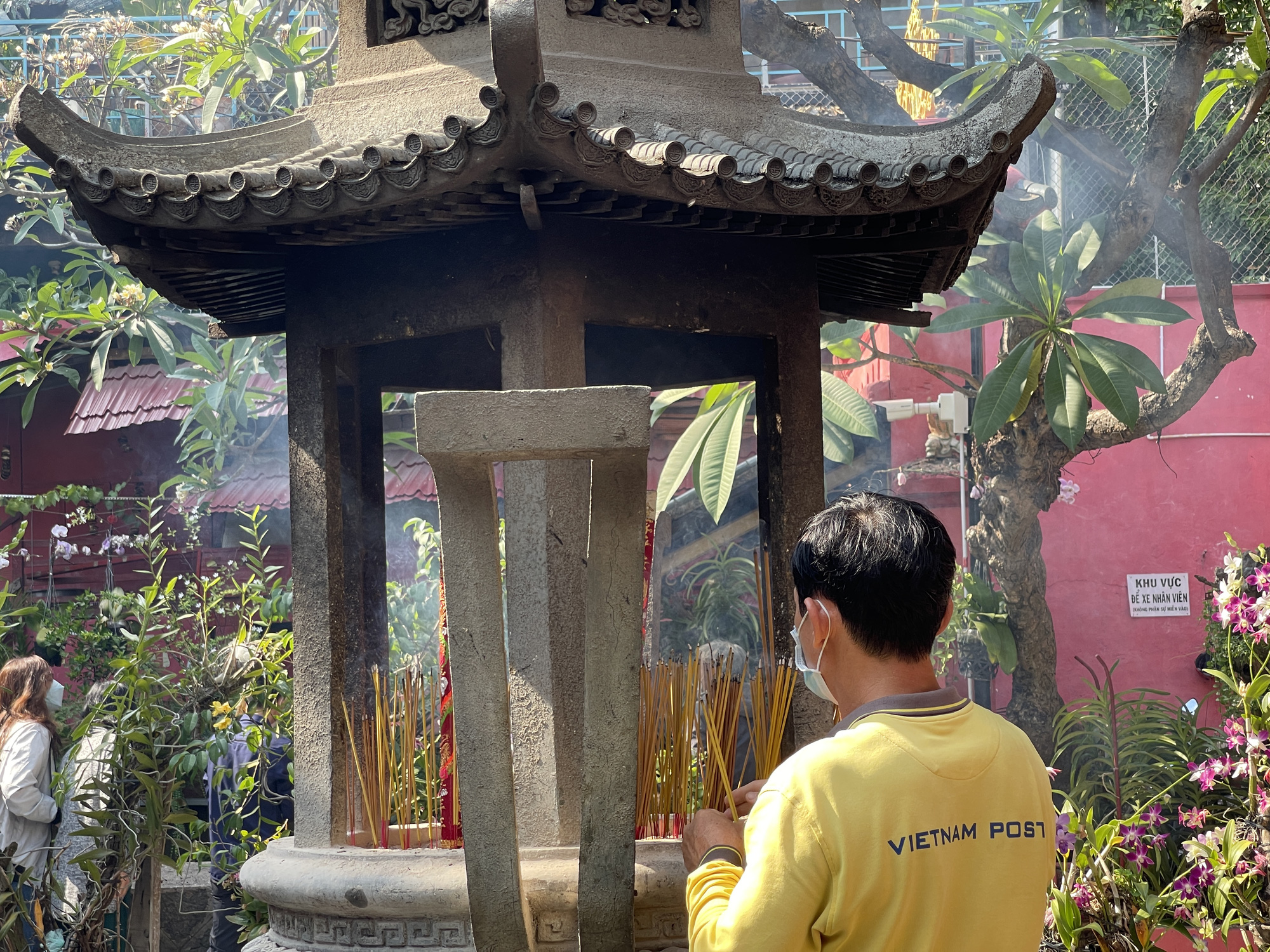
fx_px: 2348
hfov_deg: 30.3
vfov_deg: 22.9
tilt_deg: +5.0
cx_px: 635
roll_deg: +1.4
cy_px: 476
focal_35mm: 64
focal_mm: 7.5
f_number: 2.2
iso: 25
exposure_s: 1/121
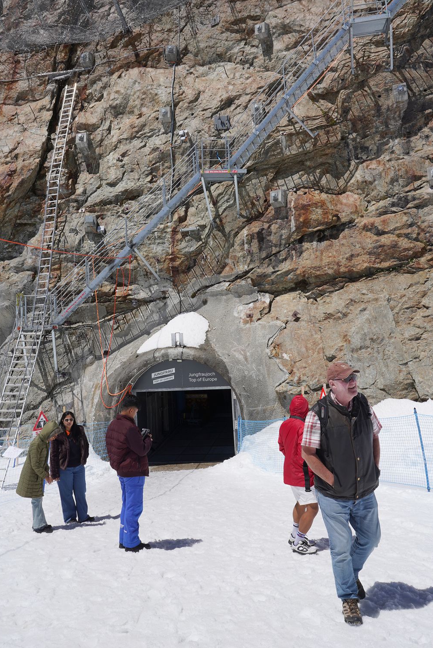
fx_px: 577
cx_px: 194
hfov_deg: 41.1
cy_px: 271
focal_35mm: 32
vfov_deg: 58.4
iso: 100
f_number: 11
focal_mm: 24
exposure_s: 1/400
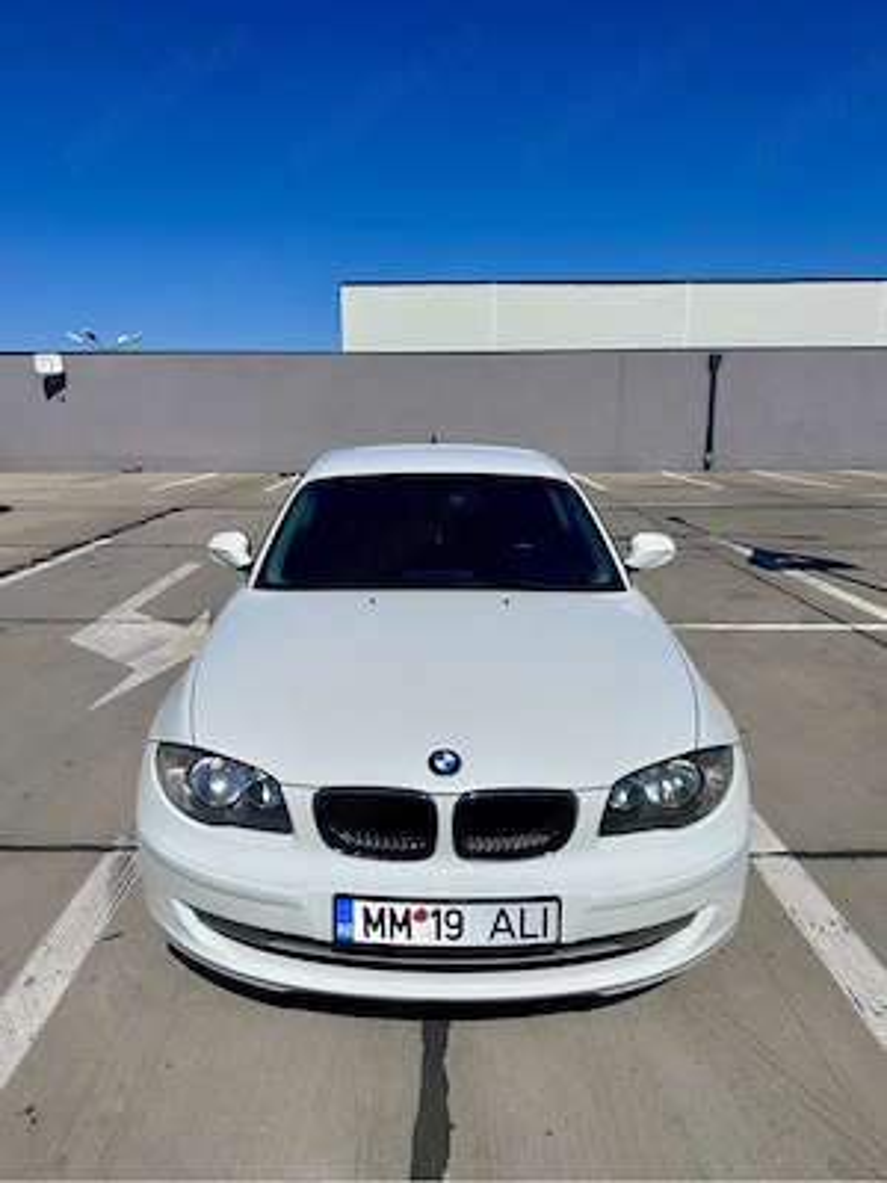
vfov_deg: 71.6
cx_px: 444
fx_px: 820
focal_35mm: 24
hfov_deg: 56.8
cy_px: 592
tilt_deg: -11.6
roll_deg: -0.2
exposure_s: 1/15625
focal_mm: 6.86
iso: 80
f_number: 1.78
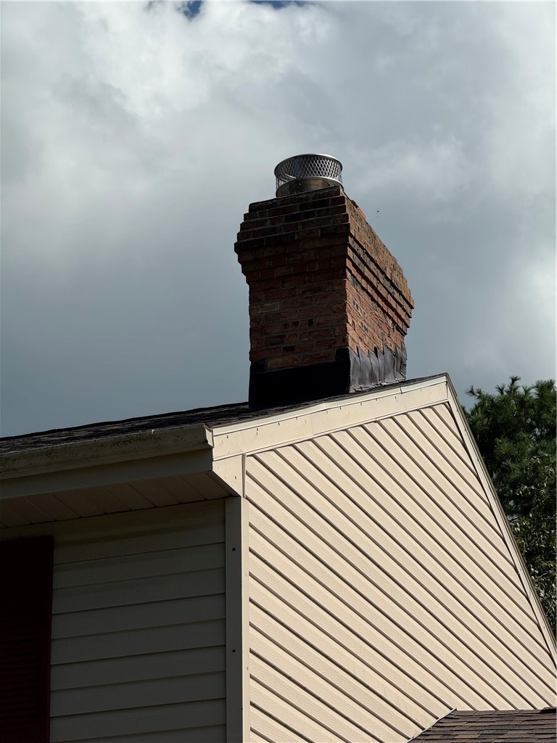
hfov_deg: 12.3
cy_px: 372
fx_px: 2575
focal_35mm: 120
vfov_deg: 16.4
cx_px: 278
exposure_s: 1/3058
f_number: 2.8
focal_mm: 15.66
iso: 32
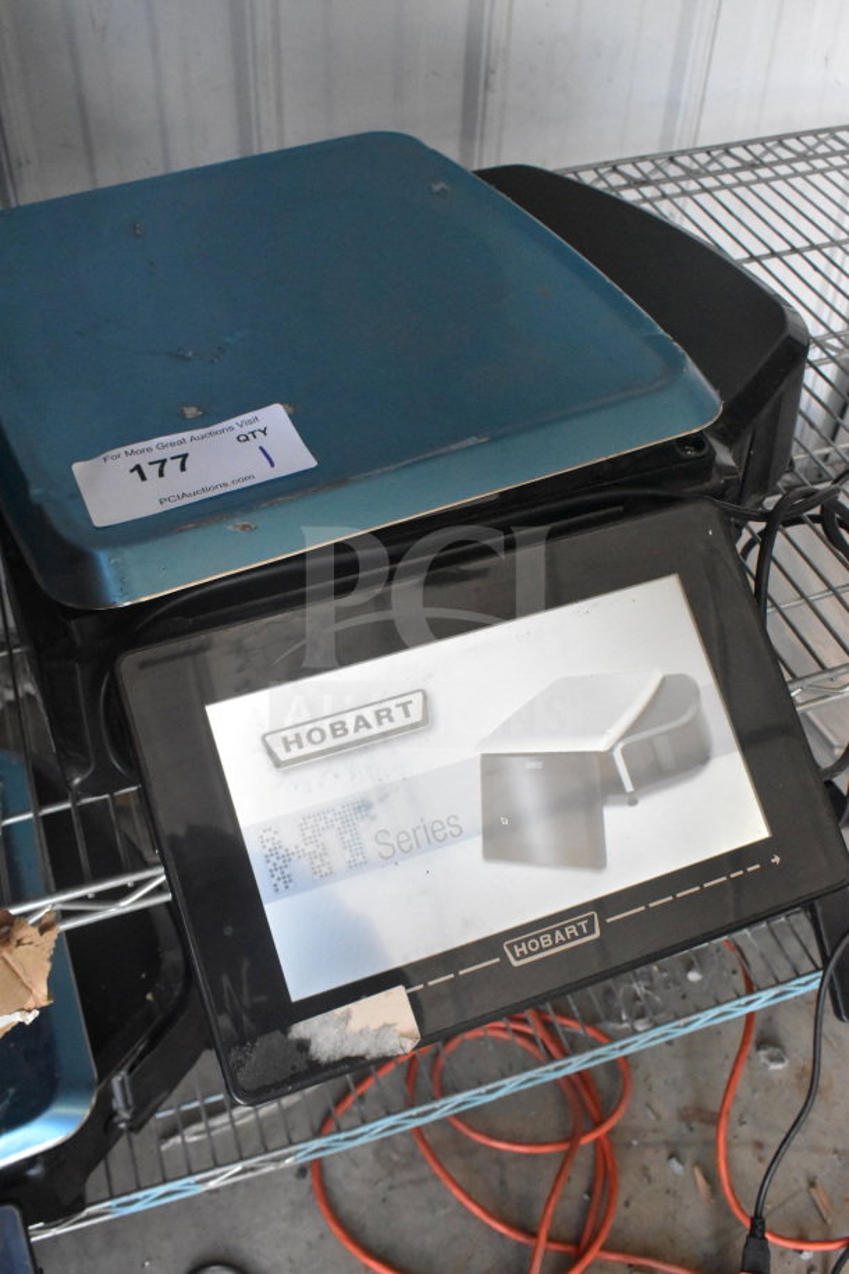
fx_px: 1167
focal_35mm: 33
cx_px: 424
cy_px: 637
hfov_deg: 40.0
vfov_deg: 57.2
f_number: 9
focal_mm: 22
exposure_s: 1/320
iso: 6400
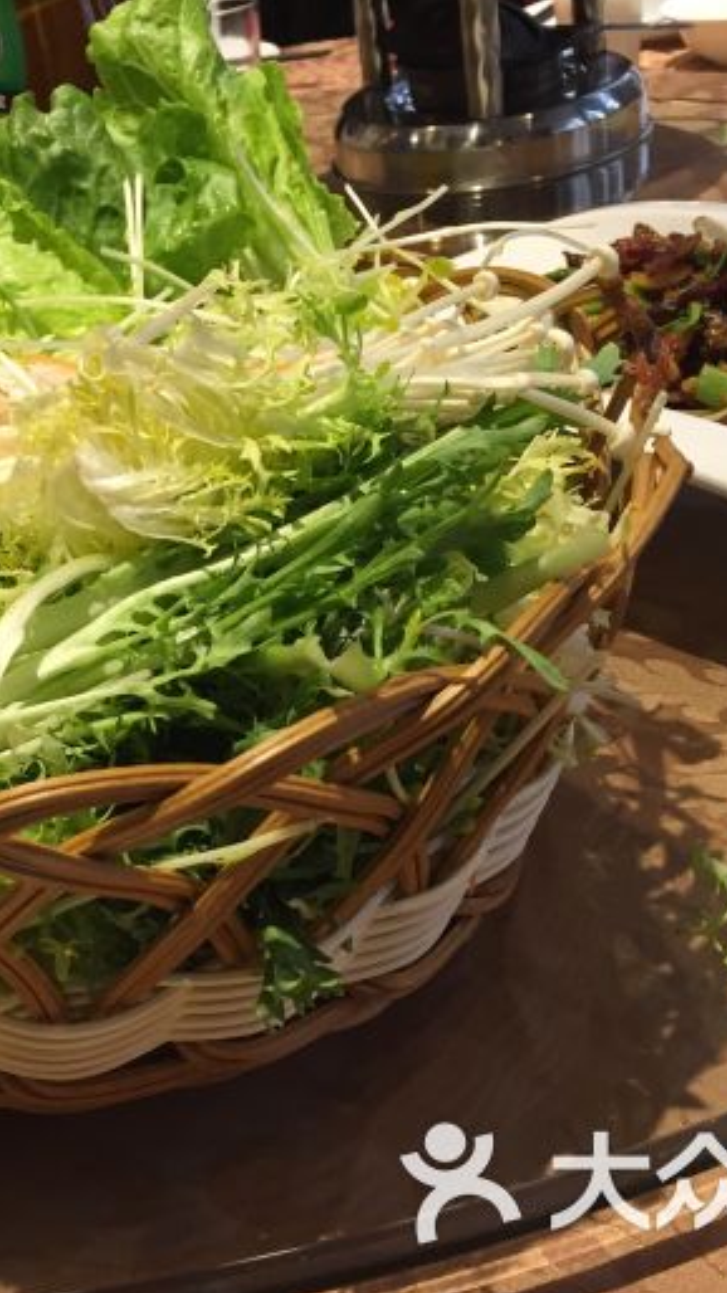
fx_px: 1474
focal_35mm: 43
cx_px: 151
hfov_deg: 27.2
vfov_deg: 47.4
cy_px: 653
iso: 50
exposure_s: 1/33
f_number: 2.2
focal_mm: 4.15
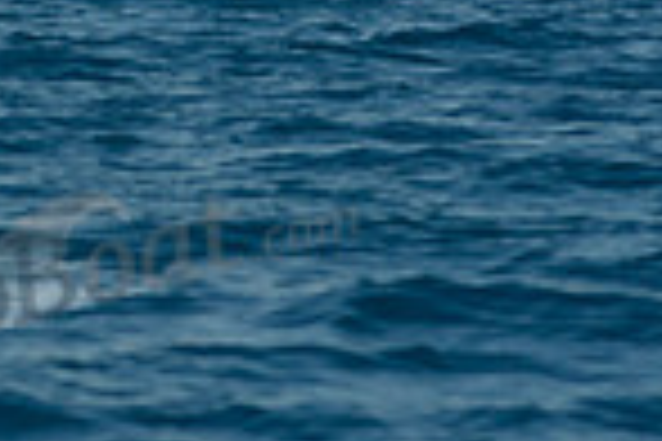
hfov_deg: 5.2
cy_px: -344
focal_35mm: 395
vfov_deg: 3.5
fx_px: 7263
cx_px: -504
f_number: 5.6
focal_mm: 100
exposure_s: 1/800
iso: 200
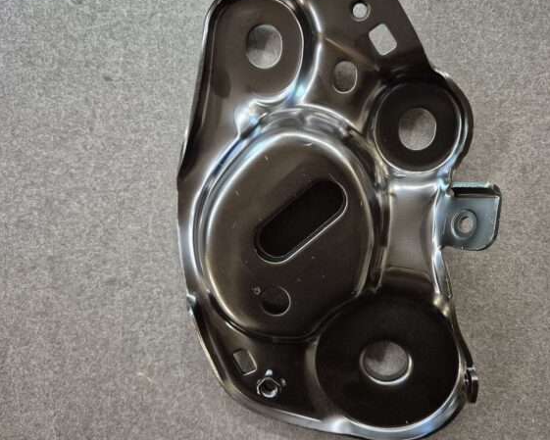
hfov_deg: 61.7
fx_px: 456
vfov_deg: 51.4
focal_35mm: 28
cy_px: 196
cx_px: 325
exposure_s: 1/50
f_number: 1.8
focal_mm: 5.4
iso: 1600
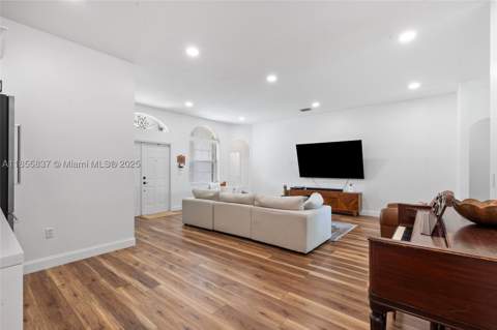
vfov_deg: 73.6
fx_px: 221
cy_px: 165
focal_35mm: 16
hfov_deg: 96.8
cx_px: 248
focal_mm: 16
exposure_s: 1.6
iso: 200
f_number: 16
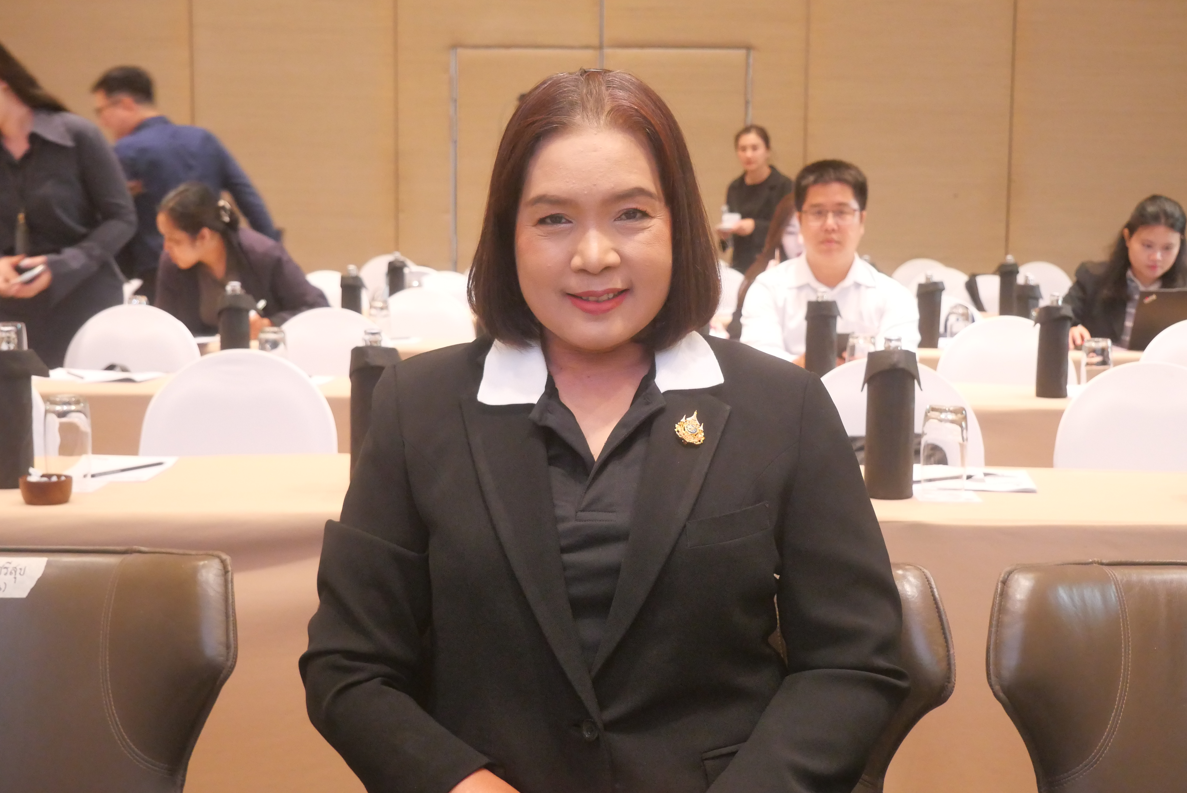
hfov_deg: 41.1
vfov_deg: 28.1
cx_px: 605
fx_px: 1583
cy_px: 394
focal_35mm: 48
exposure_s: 1/30
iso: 3200
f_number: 4.3
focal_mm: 23
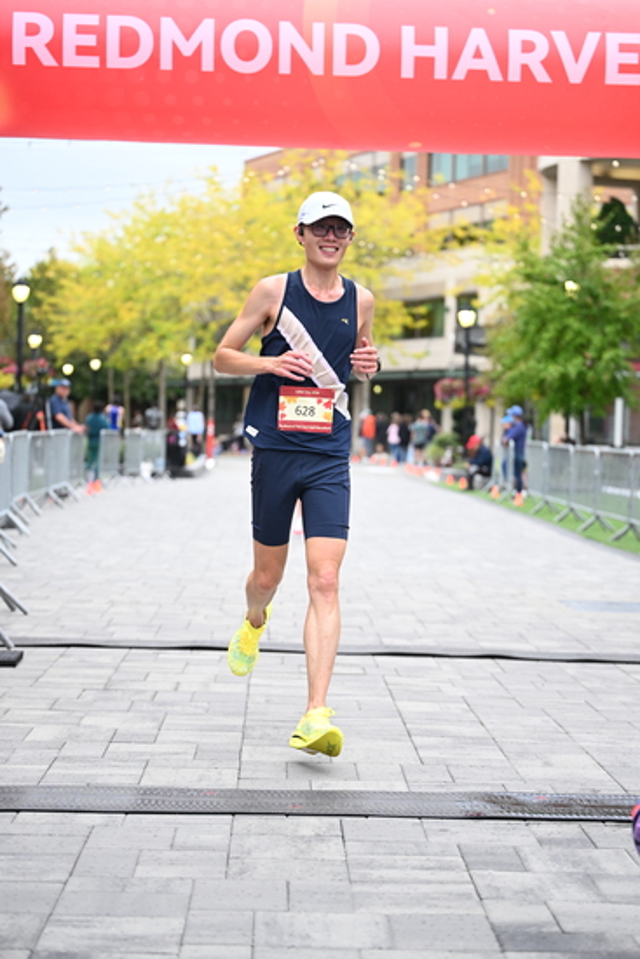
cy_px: 480
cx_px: 320
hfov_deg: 19.5
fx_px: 1865
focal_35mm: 70
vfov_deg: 28.8
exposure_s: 1/1250
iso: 1600
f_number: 2.8
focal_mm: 70
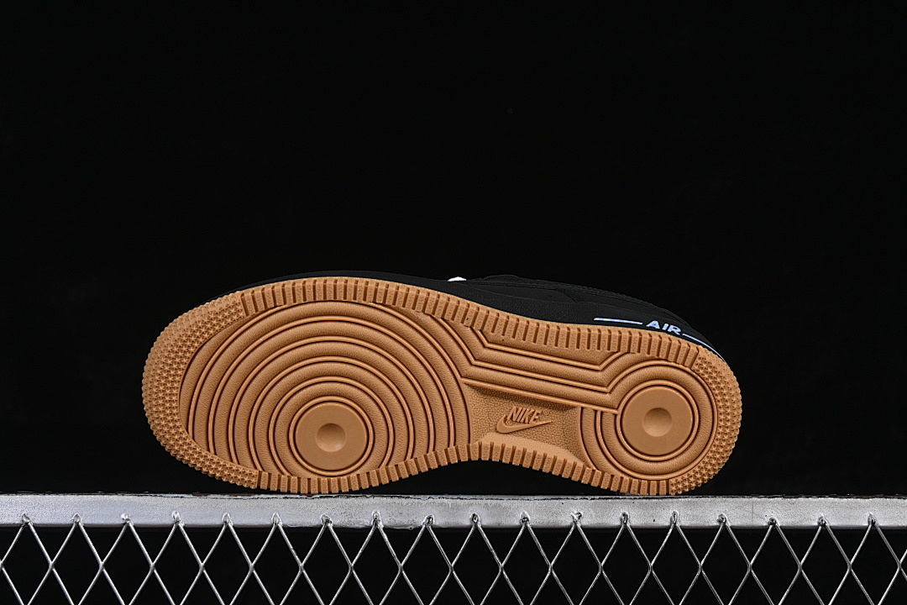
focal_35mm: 75
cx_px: 454
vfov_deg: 18.2
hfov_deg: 27.0
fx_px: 1889
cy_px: 302
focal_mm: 50
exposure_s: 1/80
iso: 160
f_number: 8
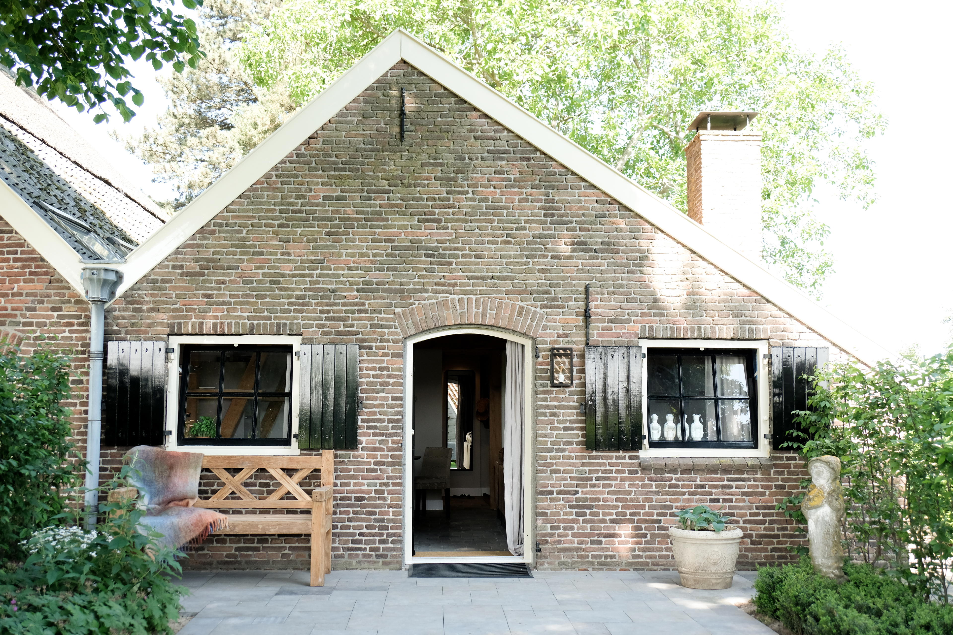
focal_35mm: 40
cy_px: 318
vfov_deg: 33.4
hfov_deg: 48.5
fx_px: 1059
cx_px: 476
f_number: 4.2
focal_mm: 26.6
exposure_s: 1/320
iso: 640
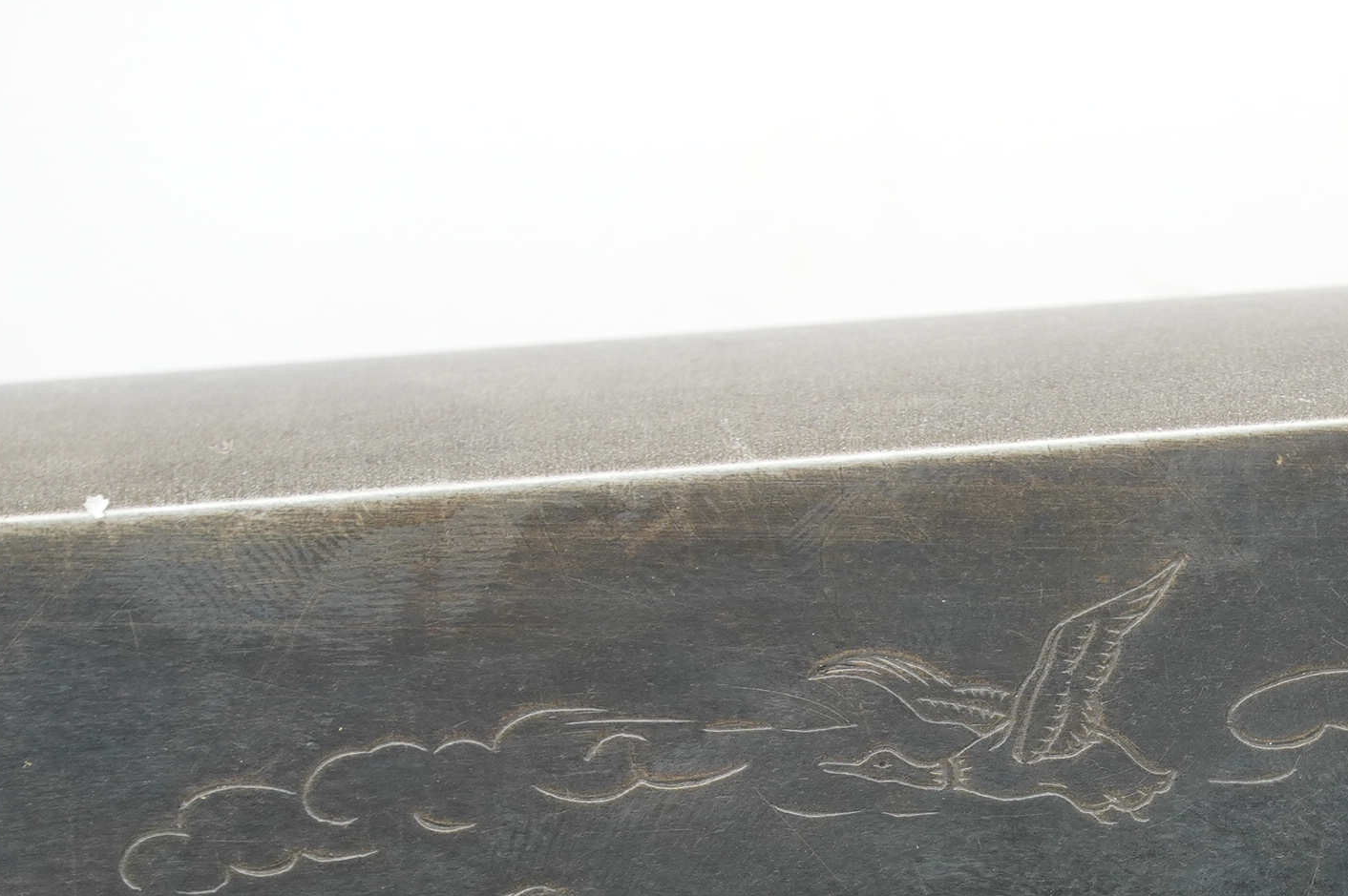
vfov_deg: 3.6
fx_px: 14105
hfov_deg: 5.5
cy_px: 897
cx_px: 1148
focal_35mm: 377
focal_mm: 118
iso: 500
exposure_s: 1/60
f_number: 5.6
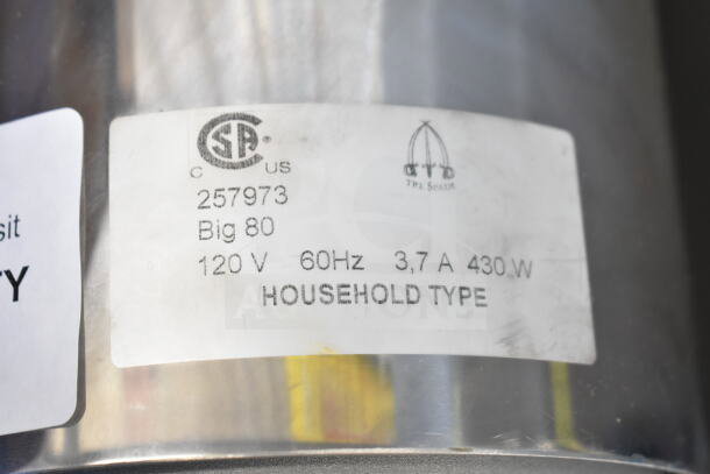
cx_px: 355
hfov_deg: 28.1
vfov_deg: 18.9
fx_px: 1420
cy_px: 237
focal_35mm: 72
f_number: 5.3
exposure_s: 1/80
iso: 1800
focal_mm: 48
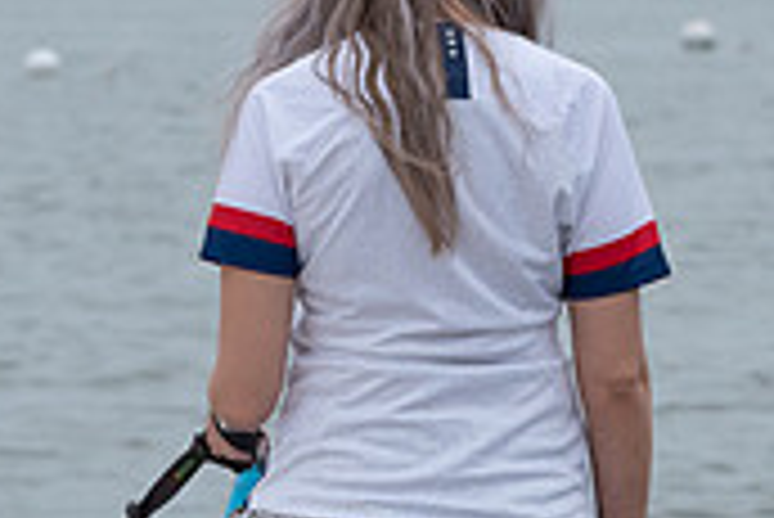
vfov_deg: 2.4
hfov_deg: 3.7
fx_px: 12136
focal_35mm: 564
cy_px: 543
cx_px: 446
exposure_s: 1/800
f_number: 7.1
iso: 200
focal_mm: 110
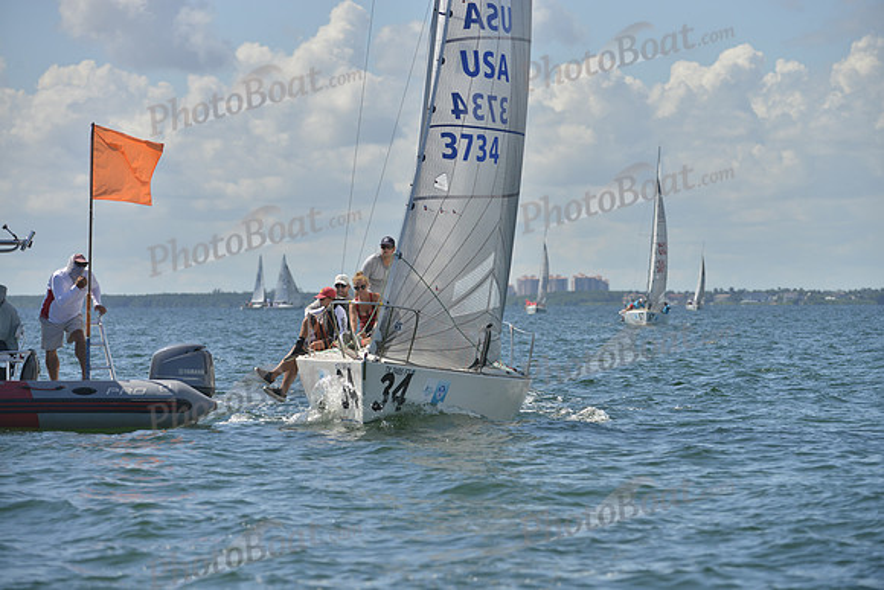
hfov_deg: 10.3
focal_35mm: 200
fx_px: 4912
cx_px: 442
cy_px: 295
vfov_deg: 6.9
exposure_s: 1/1250
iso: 200
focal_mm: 200
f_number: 6.3
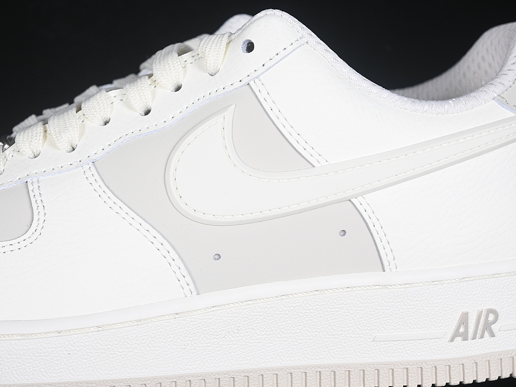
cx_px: 241
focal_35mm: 82
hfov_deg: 23.8
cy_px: 194
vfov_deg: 18.0
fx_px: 1222
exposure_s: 1/80
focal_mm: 50
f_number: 7.1
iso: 160
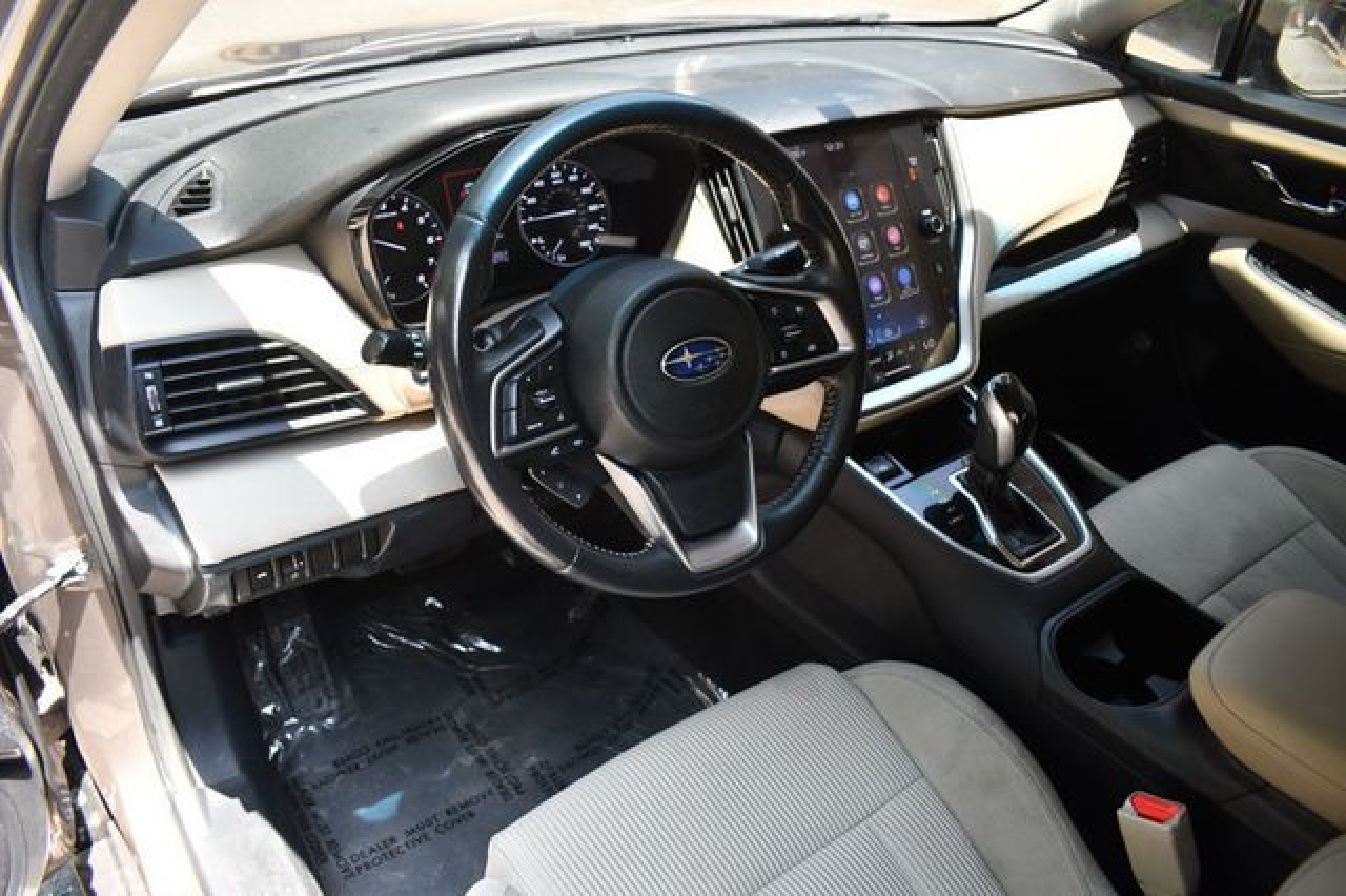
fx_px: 1009
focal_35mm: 27
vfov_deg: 47.9
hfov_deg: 67.4
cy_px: 448
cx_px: 673
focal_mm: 18
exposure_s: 1/250
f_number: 3.5
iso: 640
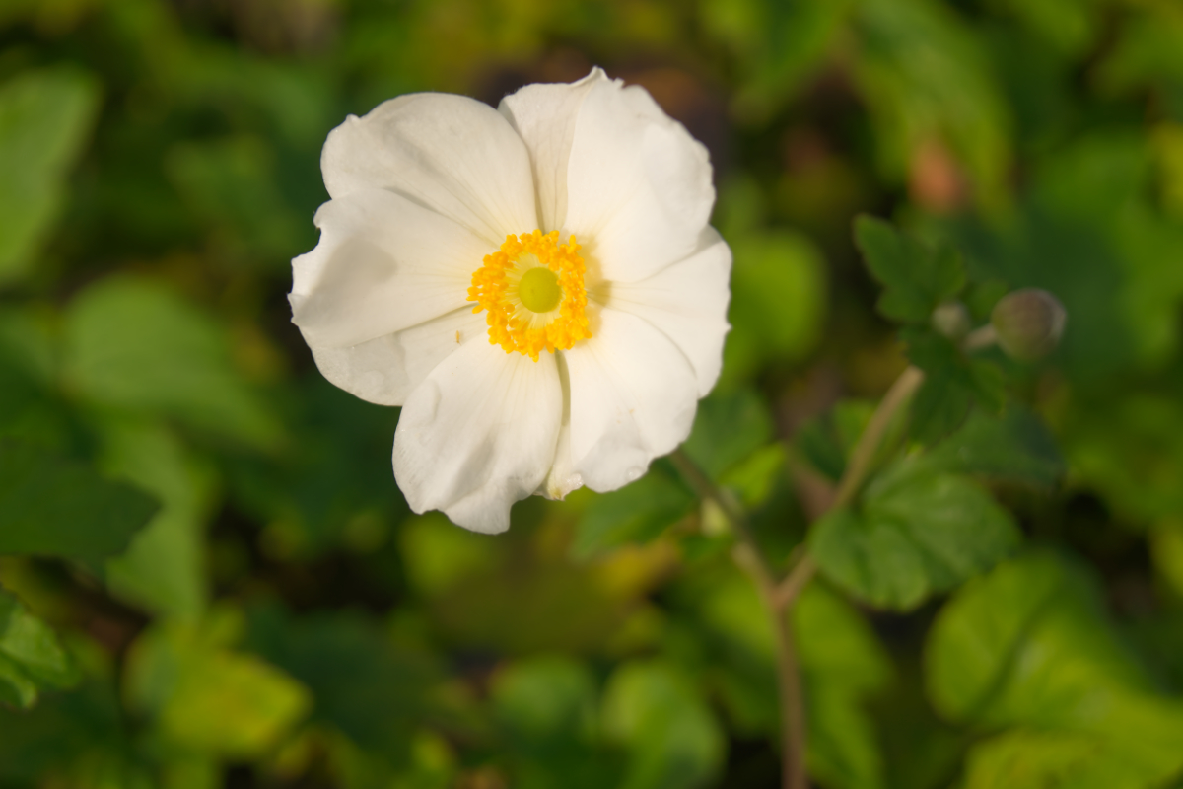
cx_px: 592
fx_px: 2711
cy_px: 394
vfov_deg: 16.6
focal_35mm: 82
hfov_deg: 24.6
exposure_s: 1/500
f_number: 5.6
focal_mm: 55
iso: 100
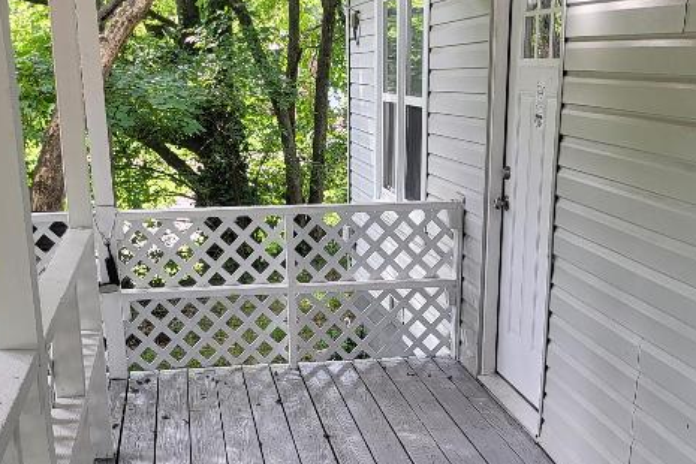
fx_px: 1063
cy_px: 427
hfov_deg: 36.2
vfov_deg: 23.9
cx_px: 368
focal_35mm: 55
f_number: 1.8
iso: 50
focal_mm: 5
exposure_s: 1/120
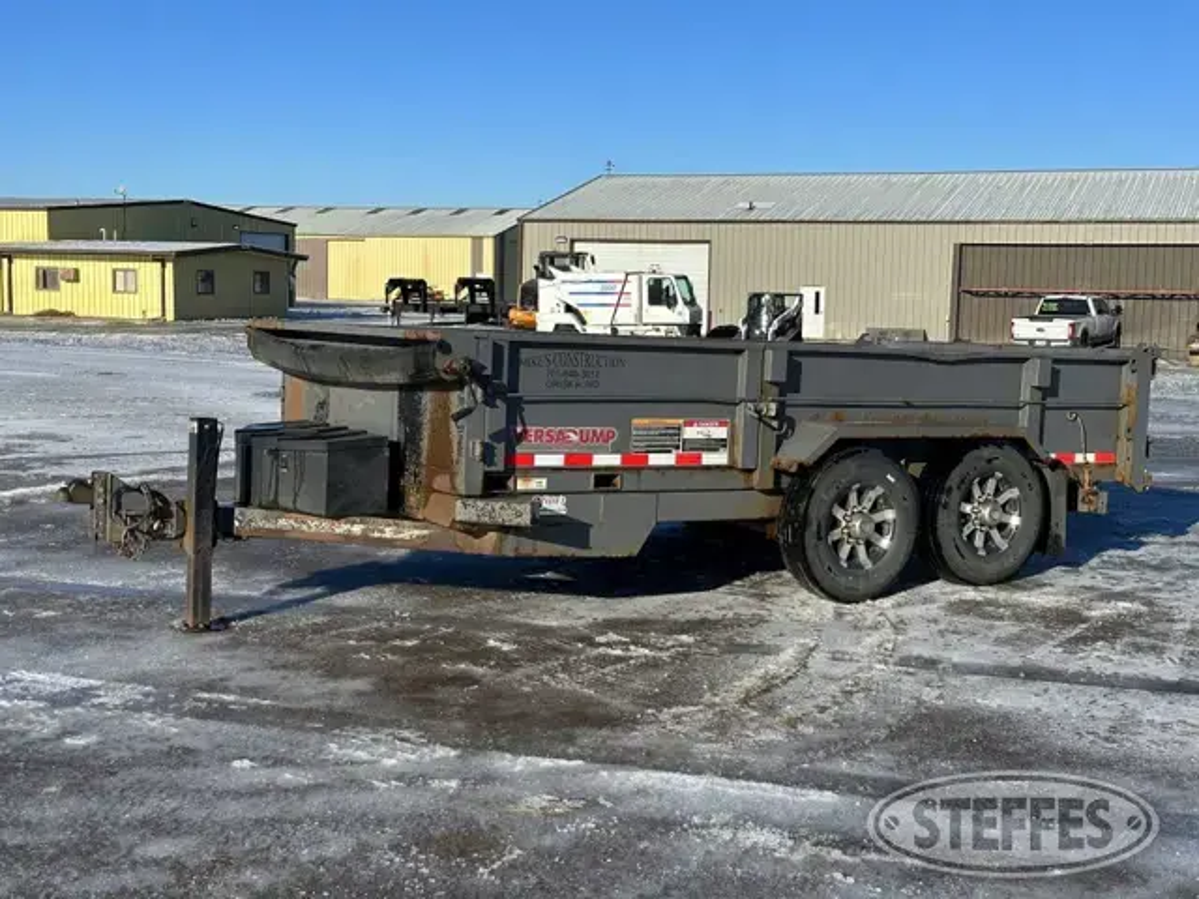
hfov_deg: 39.7
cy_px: 450
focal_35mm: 48
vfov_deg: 30.3
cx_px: 600
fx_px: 1663
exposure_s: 1/5556
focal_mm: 6.86
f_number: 1.78
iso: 64
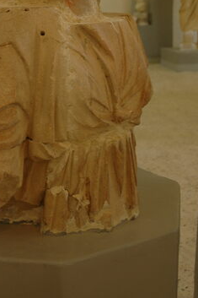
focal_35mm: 76
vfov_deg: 26.0
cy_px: 44
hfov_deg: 17.8
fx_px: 627
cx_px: 40
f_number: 3.8
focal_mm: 27
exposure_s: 1/25
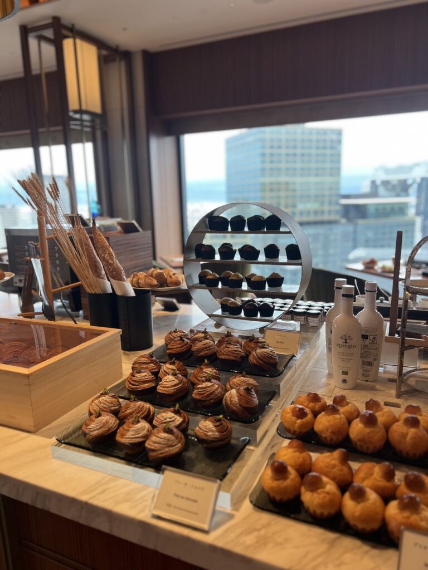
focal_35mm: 26
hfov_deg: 53.1
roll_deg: +1.9
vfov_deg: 67.3
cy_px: 285
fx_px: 429
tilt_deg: -11.5
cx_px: 214
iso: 40
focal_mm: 5.7
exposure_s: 1/120
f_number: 1.5
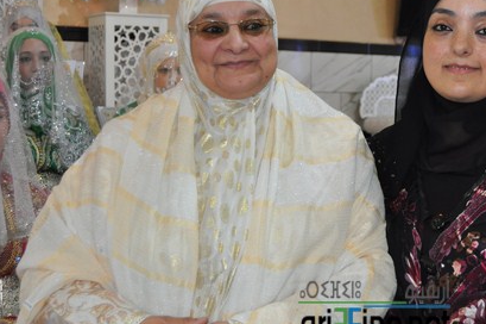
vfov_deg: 22.2
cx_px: 374
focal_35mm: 61
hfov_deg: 32.2
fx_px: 823
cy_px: 121
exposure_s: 1/60
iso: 800
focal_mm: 26
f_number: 4
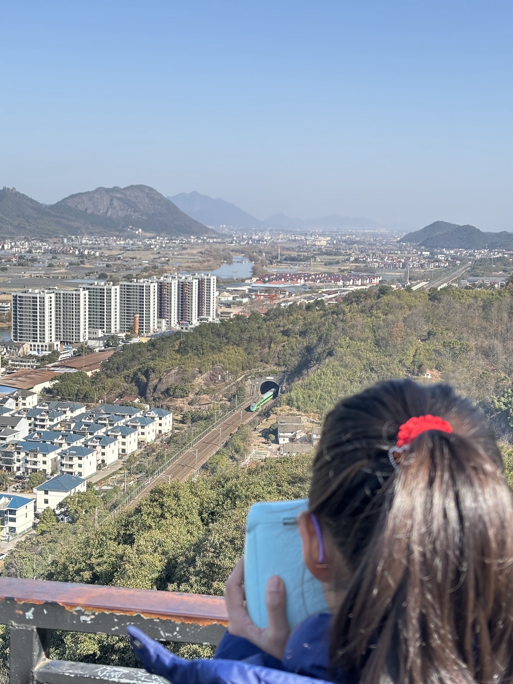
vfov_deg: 36.8
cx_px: 256
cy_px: 342
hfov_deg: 28.0
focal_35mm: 52
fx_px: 1028
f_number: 1.6
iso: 32
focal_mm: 5.96
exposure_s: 1/454
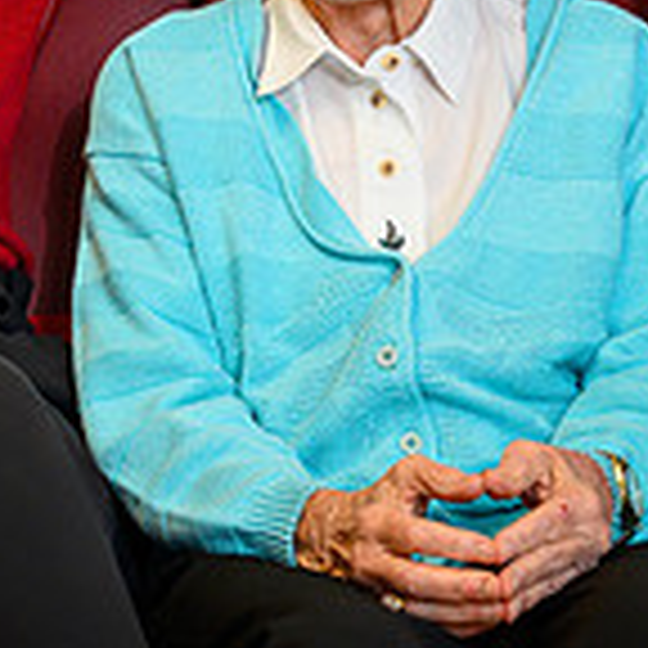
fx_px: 4130
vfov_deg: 8.9
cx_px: 108
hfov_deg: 8.9
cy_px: -140
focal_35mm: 195
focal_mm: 57
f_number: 4
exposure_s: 1/100
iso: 800
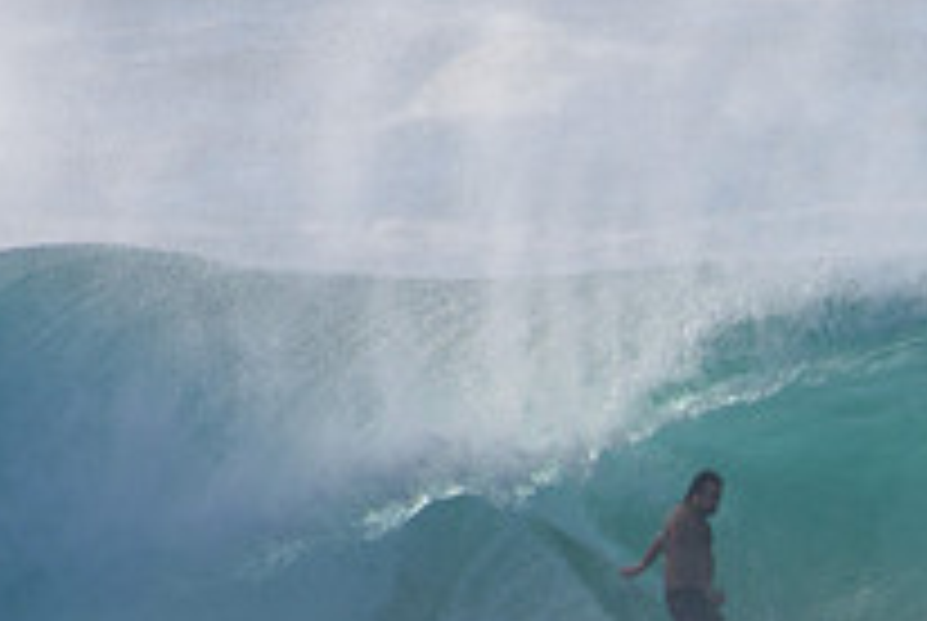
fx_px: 54358
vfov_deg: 0.7
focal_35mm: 2108
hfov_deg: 1.0
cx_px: 1188
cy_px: 754
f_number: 5.6
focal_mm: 500
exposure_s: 1/2000
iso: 280
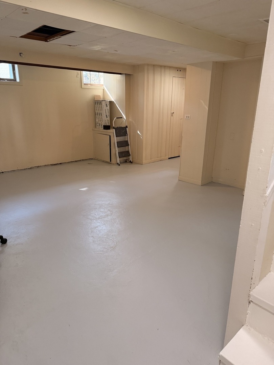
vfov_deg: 71.6
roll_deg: +0.2
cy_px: 182
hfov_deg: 56.8
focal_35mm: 24
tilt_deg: -16.7
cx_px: 137
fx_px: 253
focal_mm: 6.76
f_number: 1.78
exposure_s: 1/120
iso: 400
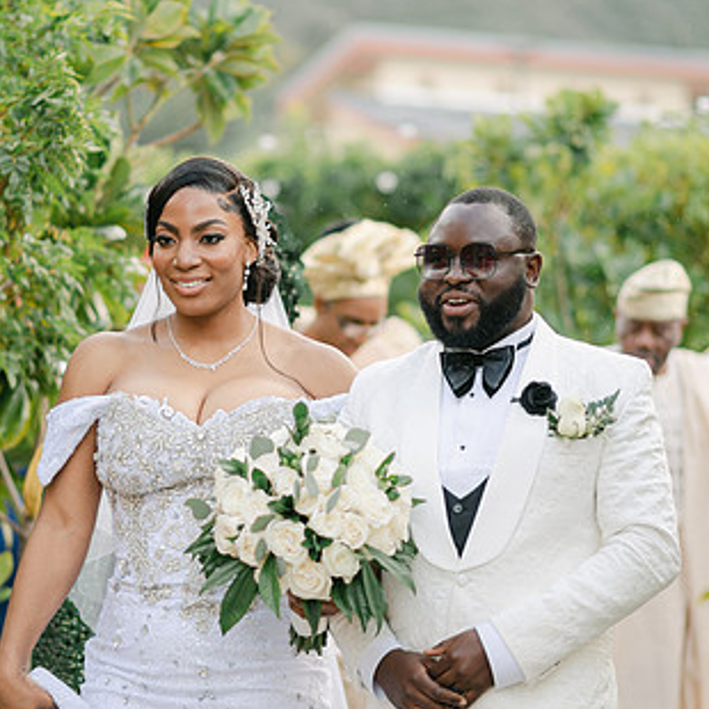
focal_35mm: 135
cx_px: 327
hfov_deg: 12.9
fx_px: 3128
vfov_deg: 12.9
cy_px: 336
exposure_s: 1/640
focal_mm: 85
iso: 100
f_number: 2
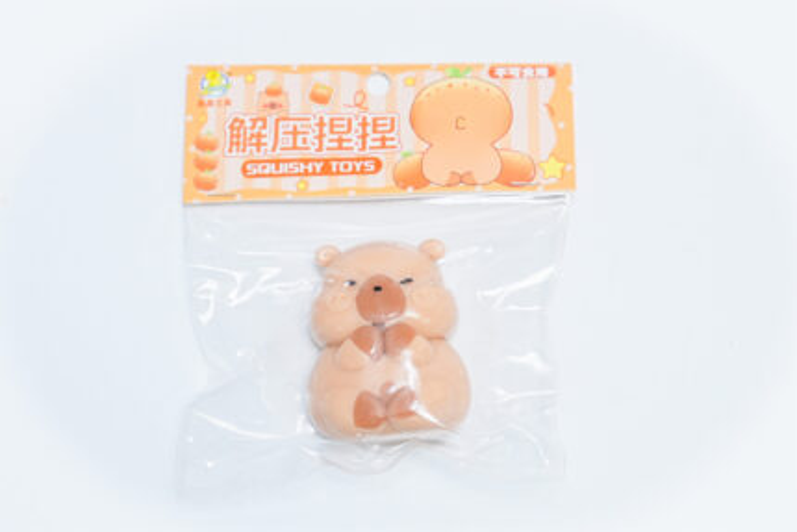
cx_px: 398
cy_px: 266
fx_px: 1860
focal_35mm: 84
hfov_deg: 24.2
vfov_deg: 16.3
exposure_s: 1/640
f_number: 4.5
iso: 3200
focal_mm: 56
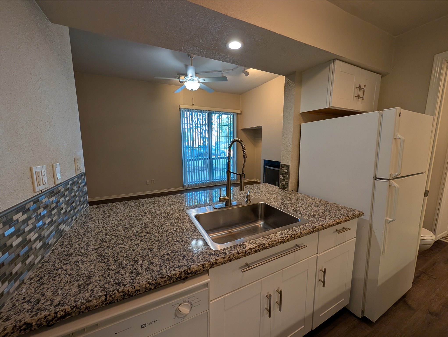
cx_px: 224
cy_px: 168
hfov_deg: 110.5
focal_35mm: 12
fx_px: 156
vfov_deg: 94.6
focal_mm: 2.02
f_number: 1.7
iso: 70
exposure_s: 1/120
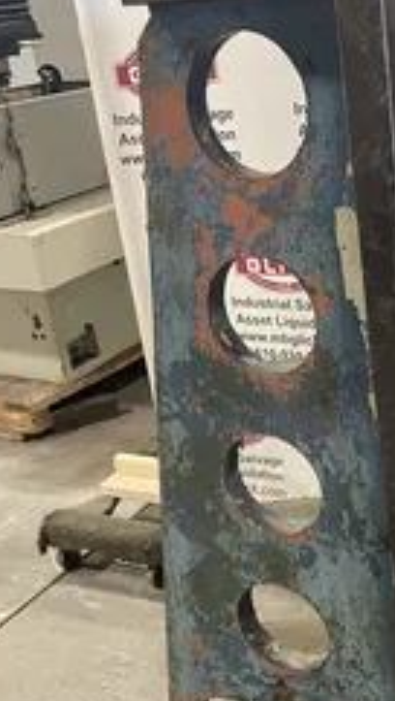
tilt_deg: -23.7
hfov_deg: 24.8
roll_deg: +6.9
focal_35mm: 47
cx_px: 351
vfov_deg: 43.4
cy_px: 436
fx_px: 873
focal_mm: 4.2
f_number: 1.6
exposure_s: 1/30
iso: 500
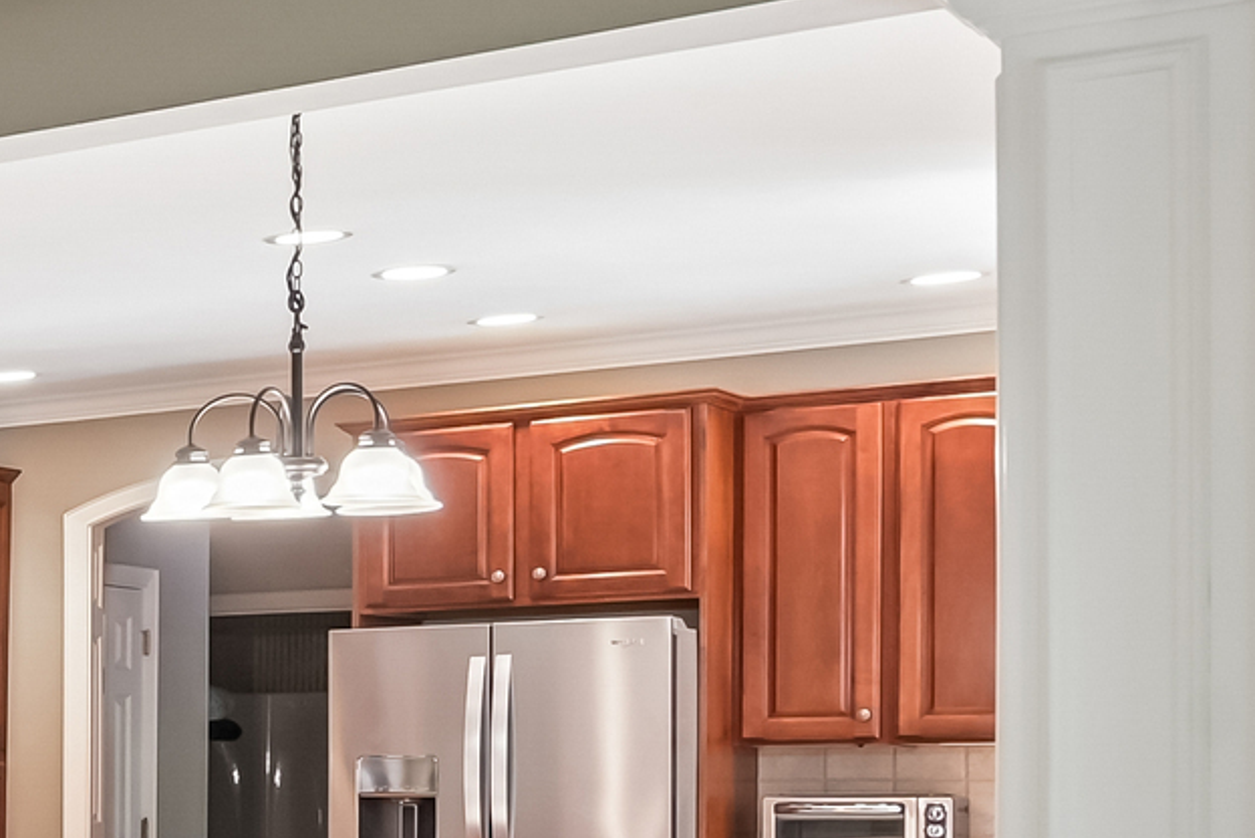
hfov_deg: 15.7
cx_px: -1648
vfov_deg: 17.5
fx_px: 2685
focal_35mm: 77
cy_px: 761
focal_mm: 16
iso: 400
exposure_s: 1/10
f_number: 8
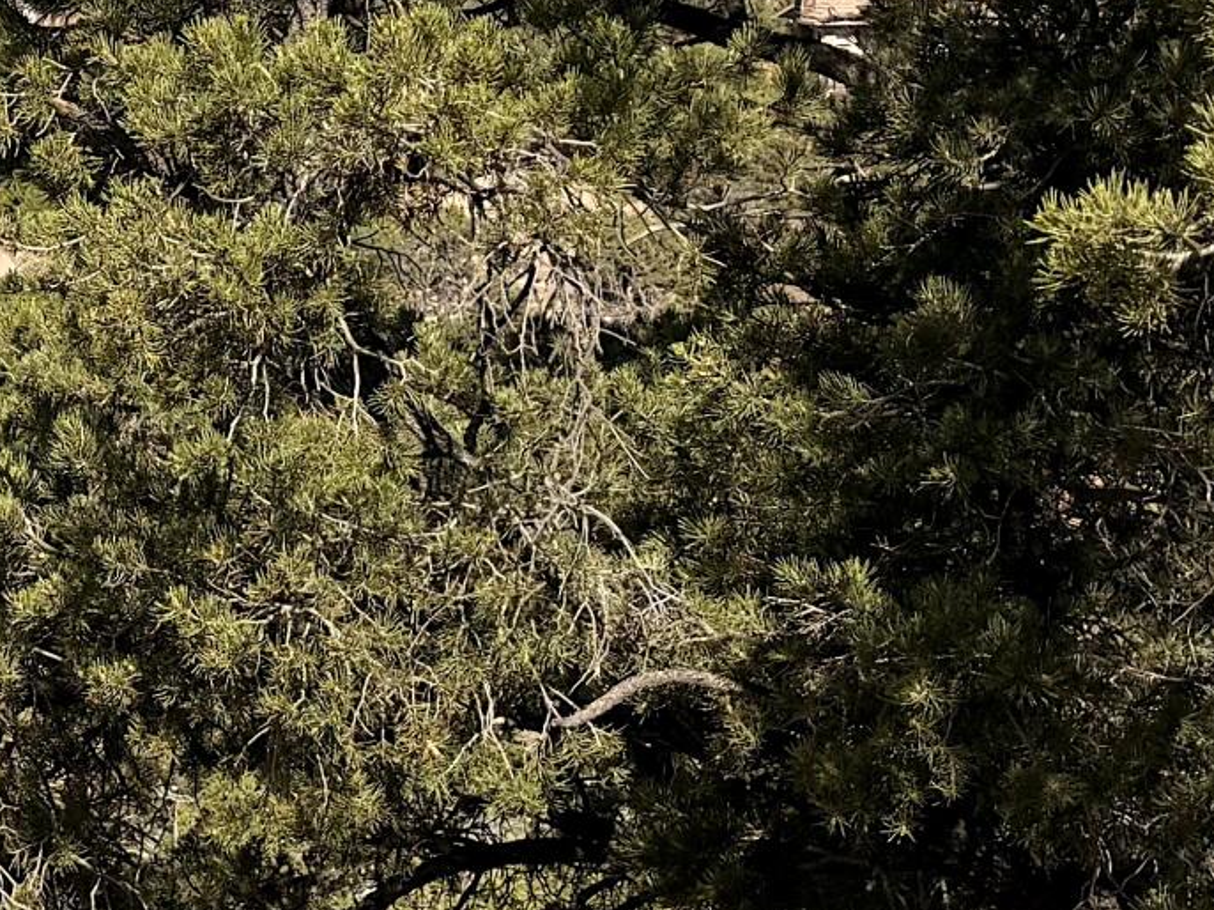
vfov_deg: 14.1
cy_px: 506
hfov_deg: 16.6
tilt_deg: -8.8
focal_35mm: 105
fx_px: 3681
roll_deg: +1.2
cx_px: -749
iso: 80
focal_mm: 6.76
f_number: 1.78
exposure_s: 1/5714
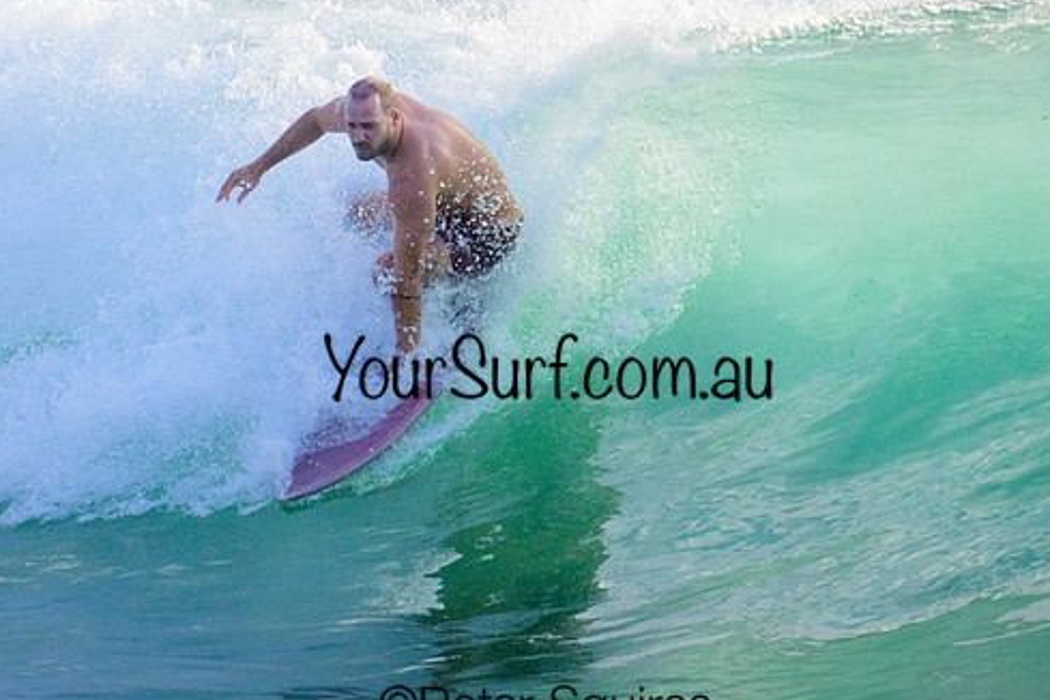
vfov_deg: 1.1
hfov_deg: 1.6
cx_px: 315
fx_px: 37943
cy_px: 213
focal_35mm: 1301
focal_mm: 800
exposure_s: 1/2000
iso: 2200
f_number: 13
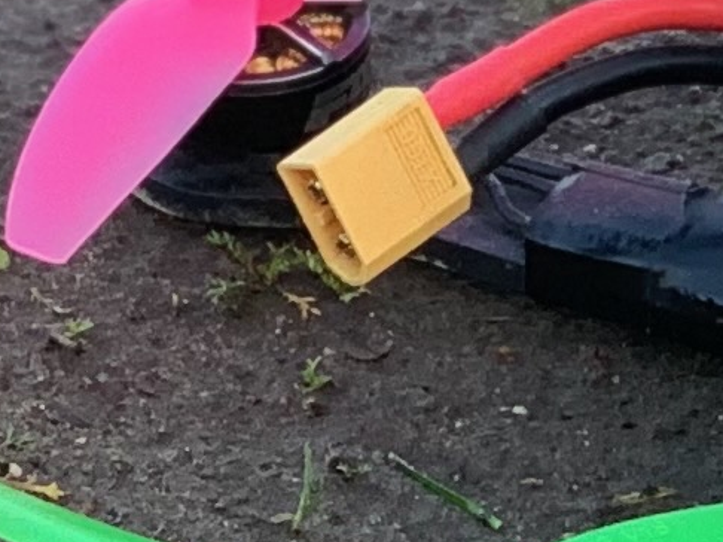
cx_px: 1204
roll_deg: -1.5
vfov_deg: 7.1
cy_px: 246
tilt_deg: -30.1
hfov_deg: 9.1
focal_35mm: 209
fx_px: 4363
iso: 50
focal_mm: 6
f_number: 2.4
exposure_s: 1/122
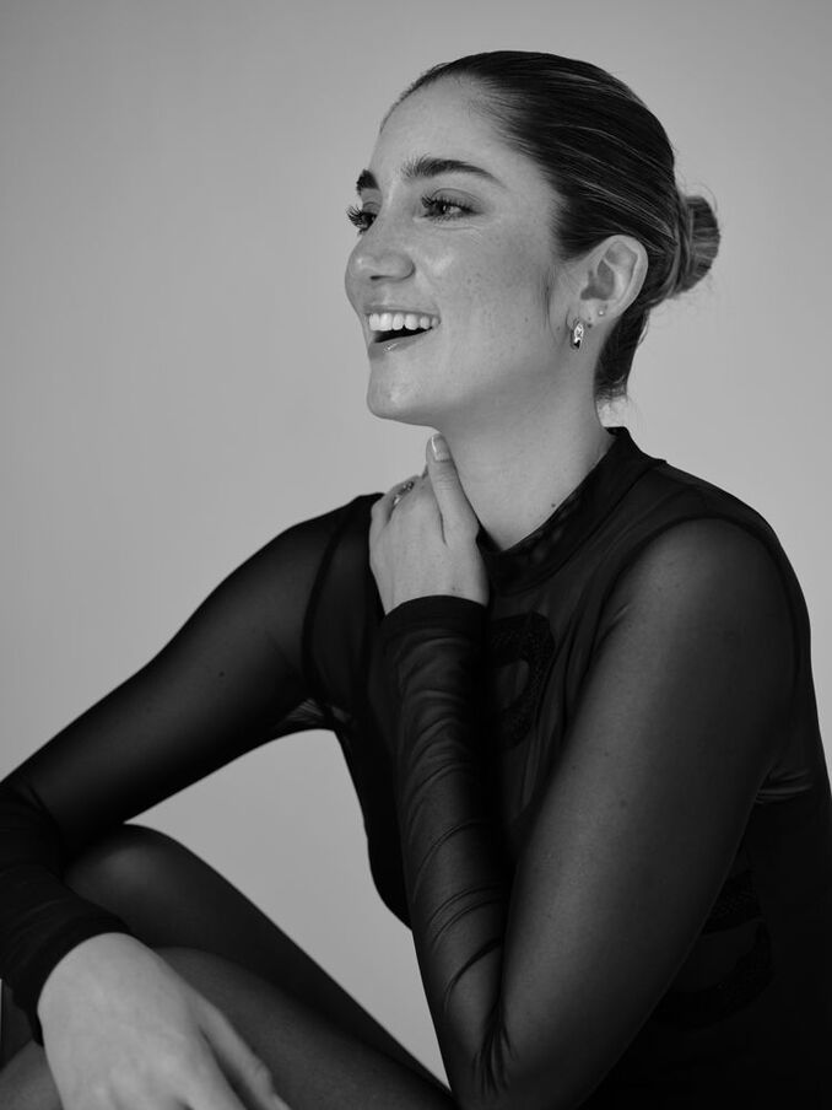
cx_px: 416
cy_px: 555
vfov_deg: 38.2
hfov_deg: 29.1
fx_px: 1602
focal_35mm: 50
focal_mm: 63
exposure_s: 1/125
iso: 100
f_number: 4
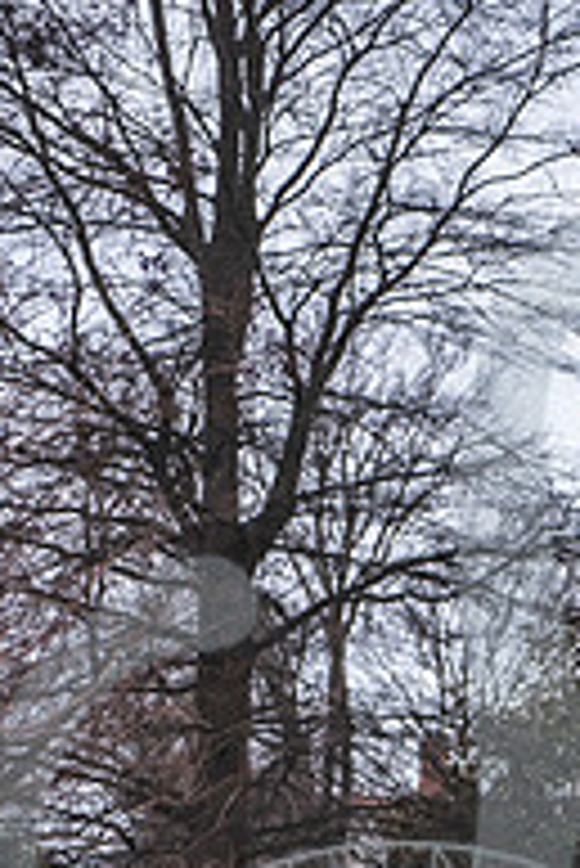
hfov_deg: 8.4
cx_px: 607
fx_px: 3932
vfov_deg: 12.4
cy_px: 917
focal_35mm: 163
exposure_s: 1/100
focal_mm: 70
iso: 2000
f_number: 2.8
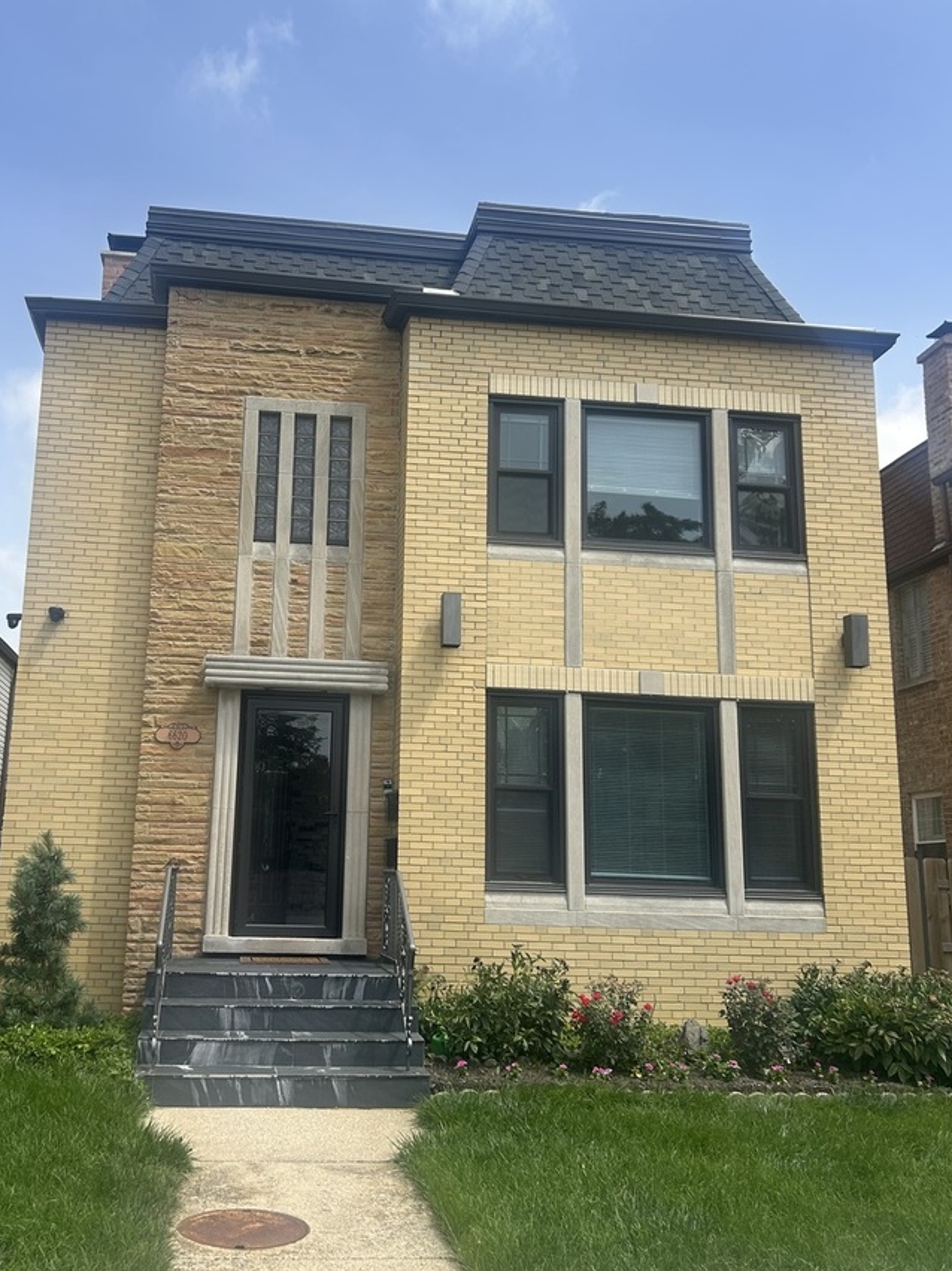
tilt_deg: +14.8
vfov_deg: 55.4
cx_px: 385
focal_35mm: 33
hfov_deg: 42.7
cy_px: 618
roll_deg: -2.1
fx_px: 1210
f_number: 1.5
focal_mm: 5.7
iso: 50
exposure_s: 1/3831
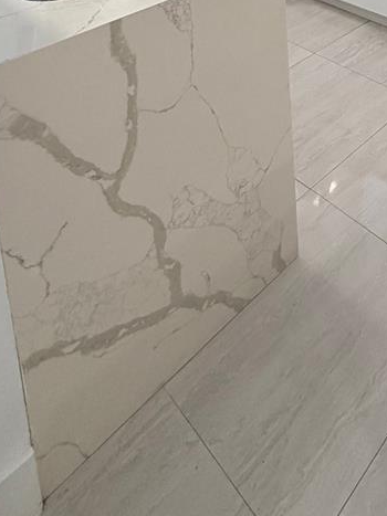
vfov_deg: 36.2
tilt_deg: -10.3
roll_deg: +1.1
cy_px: -138
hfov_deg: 36.1
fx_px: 537
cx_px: 378
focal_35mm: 36
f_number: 2.2
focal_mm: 2.22
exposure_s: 1/120
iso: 200
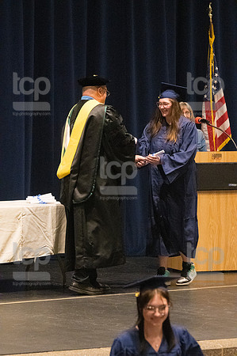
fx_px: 1999
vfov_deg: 10.2
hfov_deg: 6.8
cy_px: 178
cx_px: 118
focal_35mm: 202
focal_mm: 135
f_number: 4.5
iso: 8000
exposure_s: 1/250
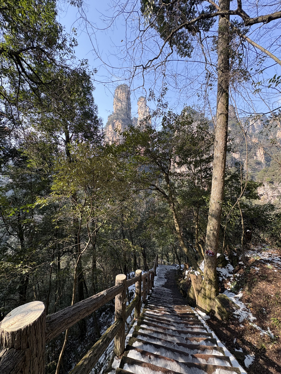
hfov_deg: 85.7
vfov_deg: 102.1
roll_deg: -0.5
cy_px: 187
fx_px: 152
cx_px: 140
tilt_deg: -0.5
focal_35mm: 14
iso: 64
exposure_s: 1/238
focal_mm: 2.22
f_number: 2.2
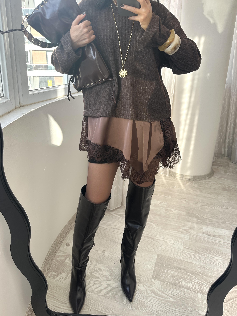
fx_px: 219
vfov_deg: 71.6
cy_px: 158
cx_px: 118
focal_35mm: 24
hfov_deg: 56.8
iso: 80
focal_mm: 6.86
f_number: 1.78
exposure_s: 1/373
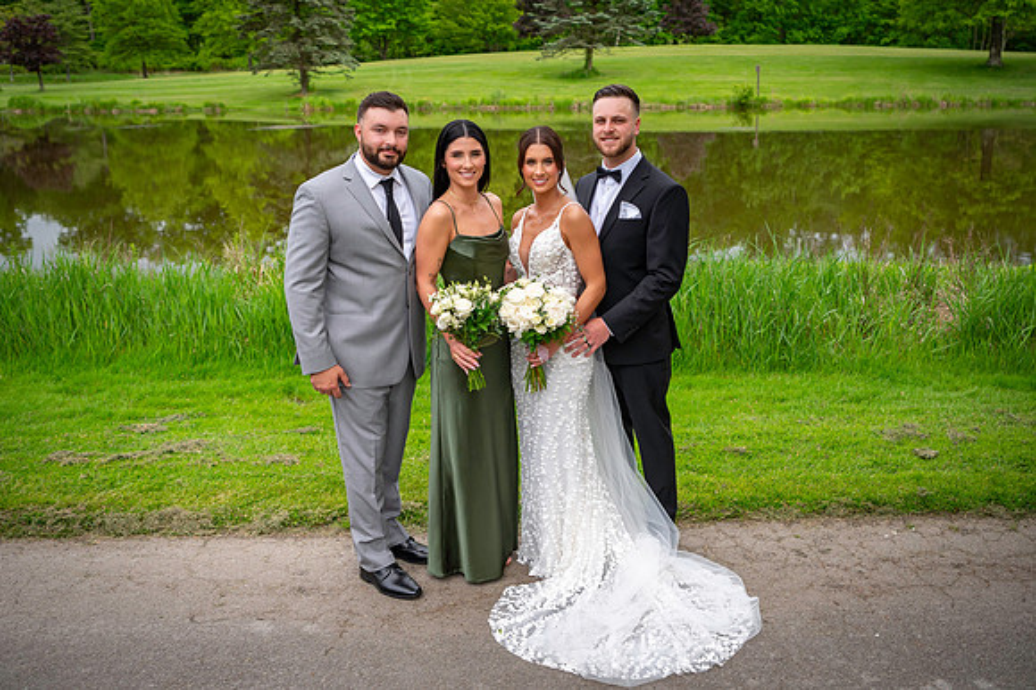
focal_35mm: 35
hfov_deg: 54.7
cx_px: 560
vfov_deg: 38.0
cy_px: 298
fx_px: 1000
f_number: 3.2
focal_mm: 29
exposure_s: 1/3200
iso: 640
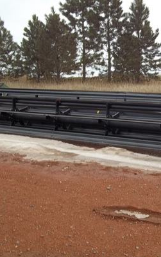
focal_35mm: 46
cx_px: 143
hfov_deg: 27.1
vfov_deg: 43.5
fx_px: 323
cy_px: 130
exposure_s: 1/100
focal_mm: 5.7
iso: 64
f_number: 8.8
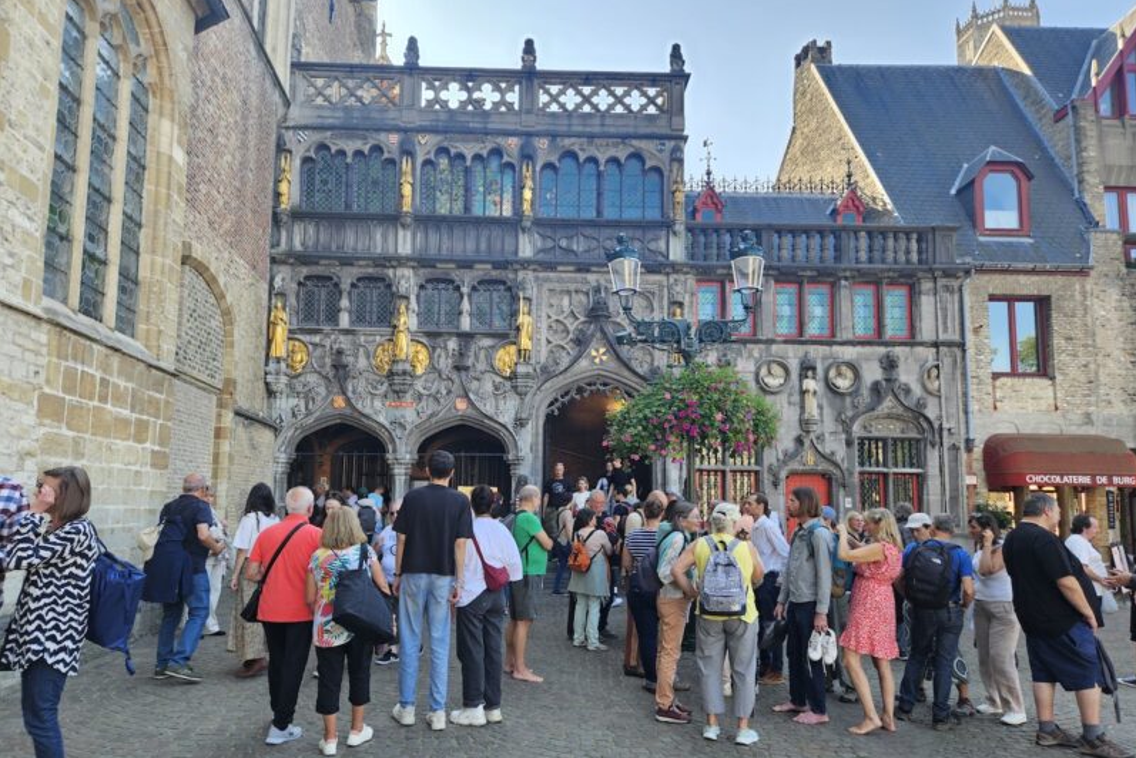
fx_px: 758
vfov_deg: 53.1
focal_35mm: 24
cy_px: 413
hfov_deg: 73.7
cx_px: 569
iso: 25
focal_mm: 5.4
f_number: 1.8
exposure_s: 1/151
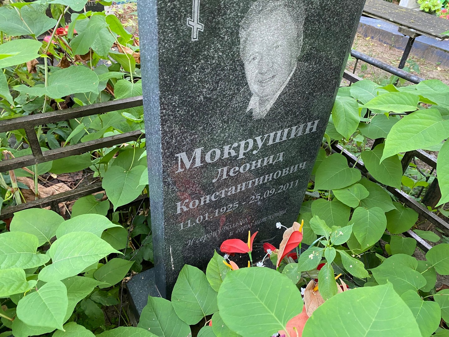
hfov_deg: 67.3
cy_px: 168
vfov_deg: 53.1
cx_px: 224
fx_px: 337
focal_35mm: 26
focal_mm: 4.25
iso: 160
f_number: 1.8
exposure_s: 1/60
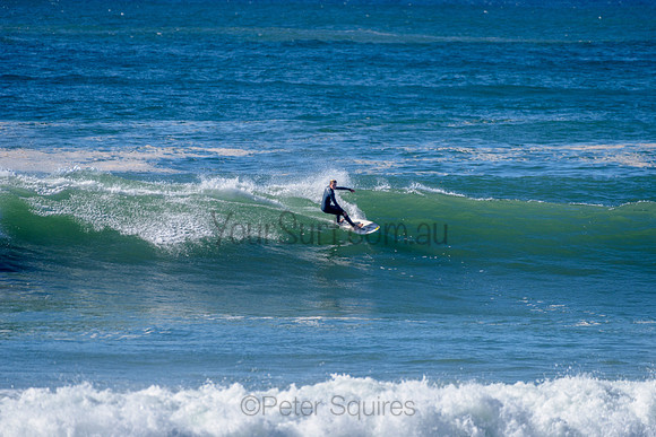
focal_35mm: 511
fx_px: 9305
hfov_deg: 4.0
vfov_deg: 2.7
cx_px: 332
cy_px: 219
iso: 180
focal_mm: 500
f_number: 5.6
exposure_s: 1/2000
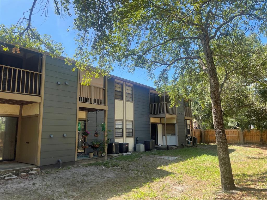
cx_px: 134
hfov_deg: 69.4
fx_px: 193
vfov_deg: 54.9
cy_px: 100
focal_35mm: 25
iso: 32
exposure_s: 1/867
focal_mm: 5.1
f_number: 1.6
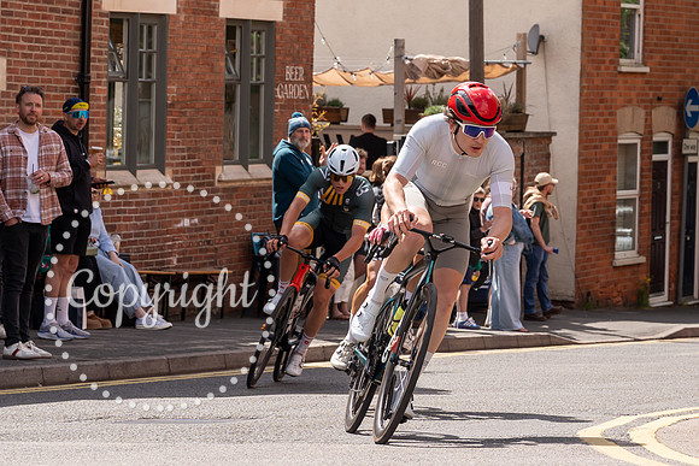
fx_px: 2978
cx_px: 473
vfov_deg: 8.9
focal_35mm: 153
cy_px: 154
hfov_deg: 13.4
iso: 200
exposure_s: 1/1000
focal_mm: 70
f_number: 5
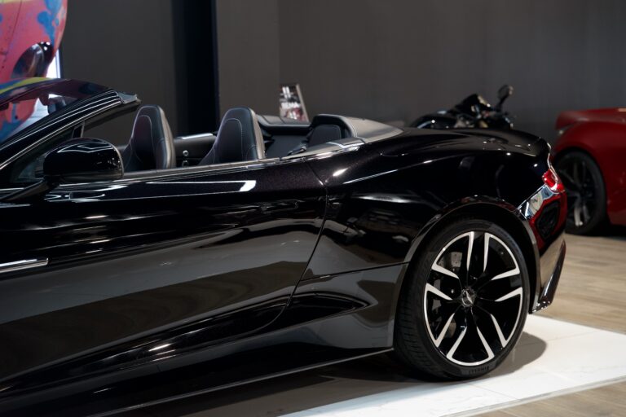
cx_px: 313
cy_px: 208
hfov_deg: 32.6
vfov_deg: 22.1
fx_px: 1069
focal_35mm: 62
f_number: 3.2
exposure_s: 1/60
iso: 1000
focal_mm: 61.5
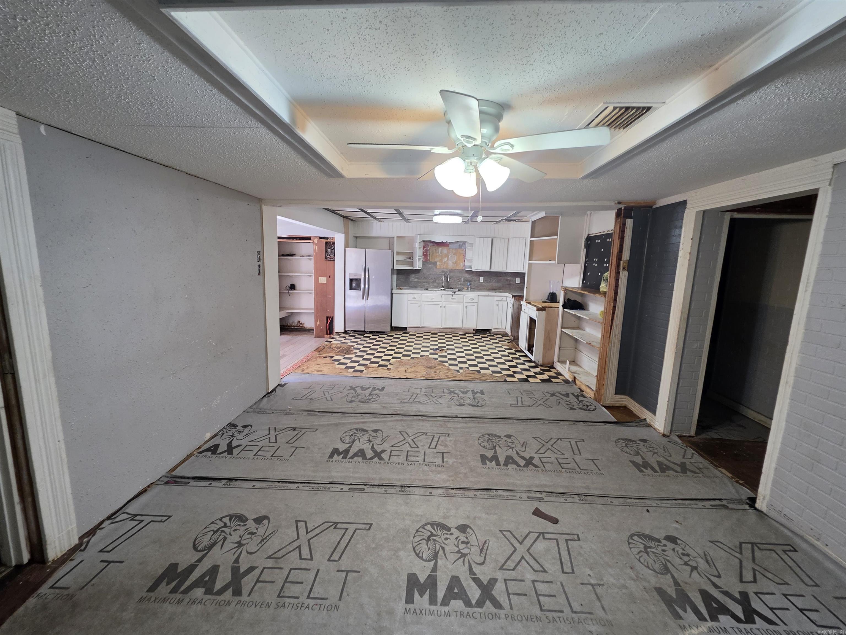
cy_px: 318
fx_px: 318
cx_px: 423
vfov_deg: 89.9
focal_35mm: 13
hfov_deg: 106.2
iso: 160
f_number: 1.9
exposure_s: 1/60
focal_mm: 2.2
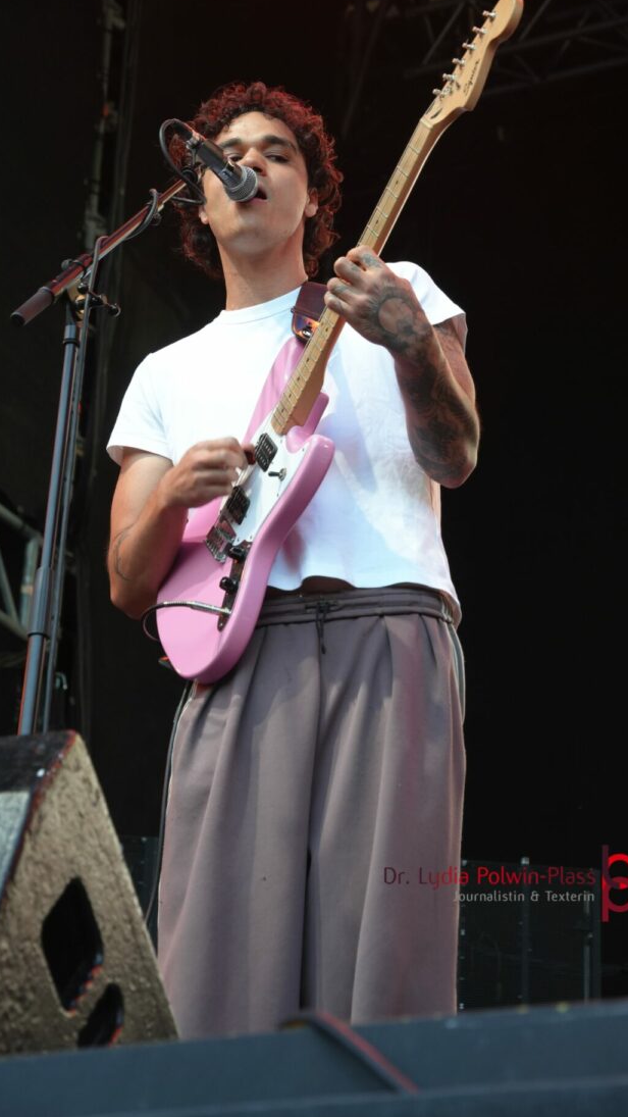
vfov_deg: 21.9
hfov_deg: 12.4
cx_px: 304
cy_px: 556
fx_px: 2888
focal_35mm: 98
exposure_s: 1/160
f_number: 5
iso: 640
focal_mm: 59
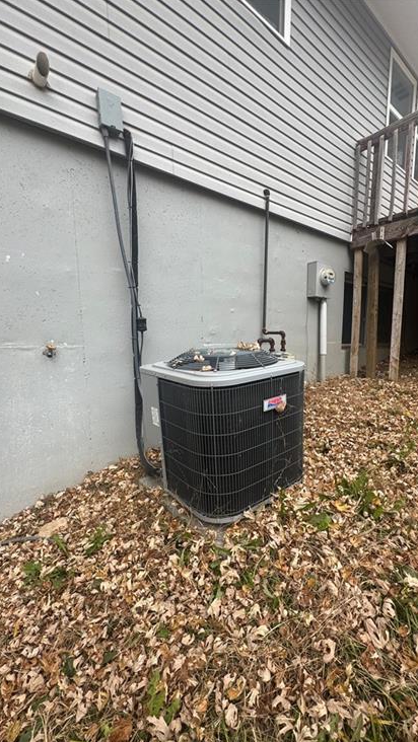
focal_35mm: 16
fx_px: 315
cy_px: 387
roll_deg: -0.5
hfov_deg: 66.8
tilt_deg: -6.6
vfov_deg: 99.3
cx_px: 237
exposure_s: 1/214
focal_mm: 2.22
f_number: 2.2
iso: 40
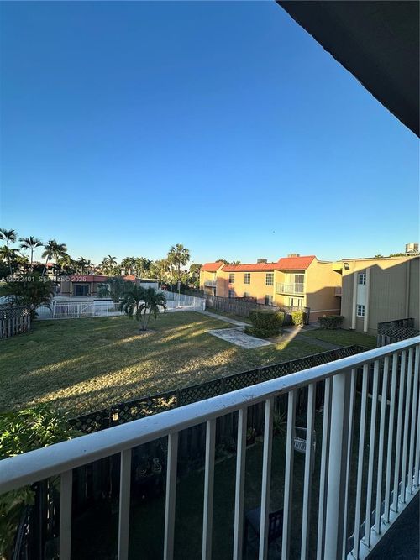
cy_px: 280
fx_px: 227
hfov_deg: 85.7
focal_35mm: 14
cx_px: 210
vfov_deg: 102.1
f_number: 2.2
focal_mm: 2.22
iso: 40
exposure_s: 1/1043
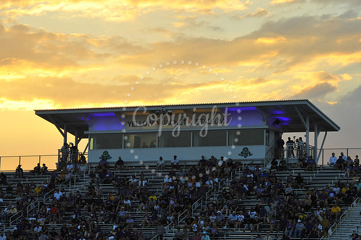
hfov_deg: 16.3
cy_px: 120
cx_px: 181
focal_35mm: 126
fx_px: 1263
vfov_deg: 10.9
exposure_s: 1/320
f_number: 18
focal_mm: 125
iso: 3200
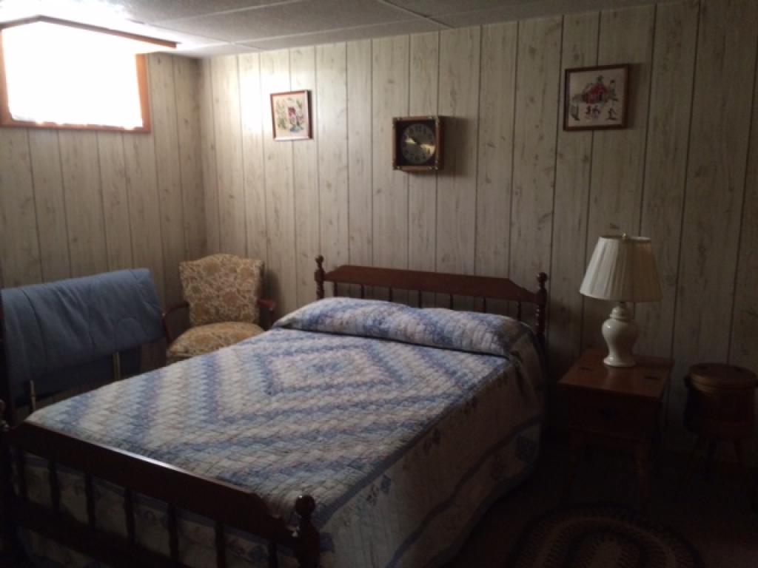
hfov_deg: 61.7
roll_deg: +0.3
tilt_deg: -11.0
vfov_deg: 48.2
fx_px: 635
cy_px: 284
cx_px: 379
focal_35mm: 29
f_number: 2.2
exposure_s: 1/30
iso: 250
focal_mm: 4.15
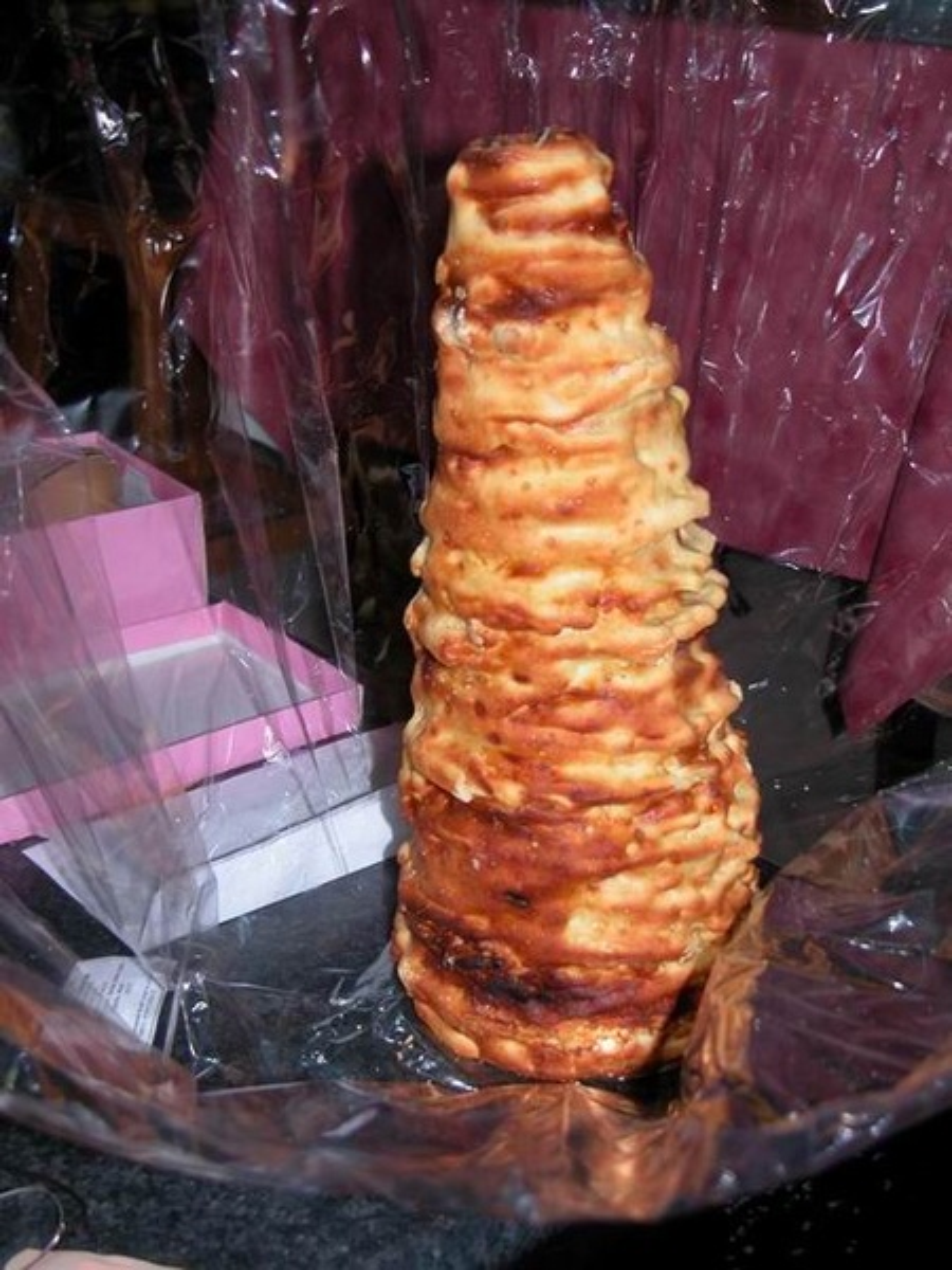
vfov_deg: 35.5
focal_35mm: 54
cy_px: 635
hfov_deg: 27.0
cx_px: 476
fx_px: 1980
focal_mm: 13.7
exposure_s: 1/60
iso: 100
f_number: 3.1
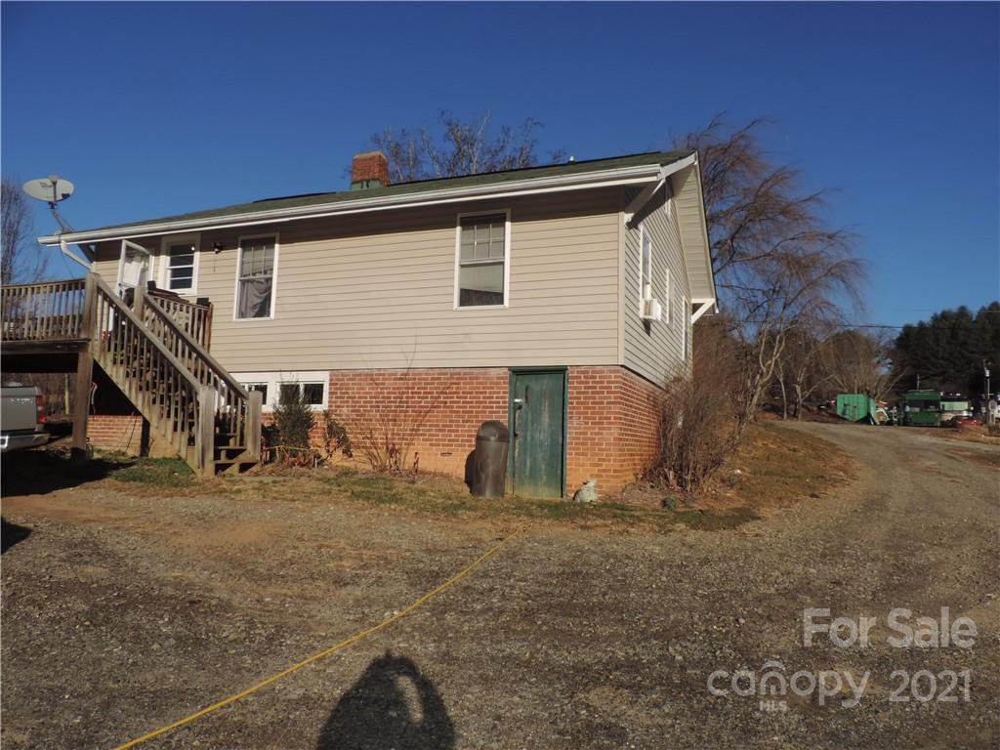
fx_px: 693
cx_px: 500
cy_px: 375
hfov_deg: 71.6
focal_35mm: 24
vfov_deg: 56.8
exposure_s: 1/2000
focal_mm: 4.3
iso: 110
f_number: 3.3
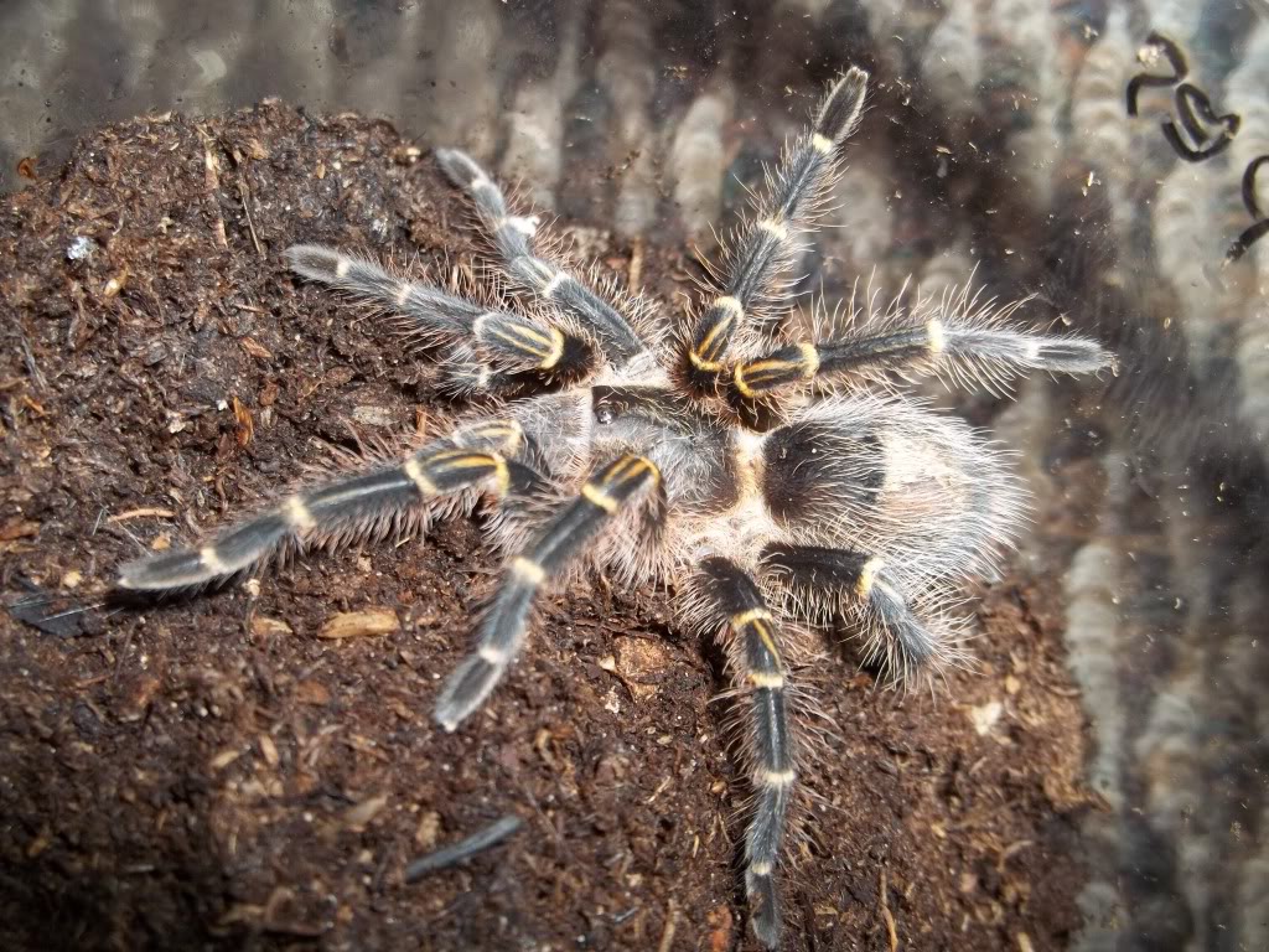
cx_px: 634
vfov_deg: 42.9
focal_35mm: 33
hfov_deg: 55.4
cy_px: 476
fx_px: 1210
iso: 64
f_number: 3.3
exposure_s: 1/30
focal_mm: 5.9
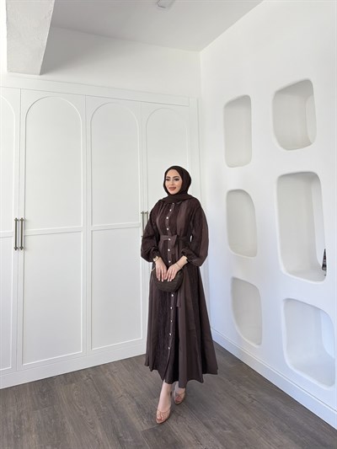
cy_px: 224
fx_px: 311
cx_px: 168
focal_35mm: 24
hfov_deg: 56.8
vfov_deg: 71.6
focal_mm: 6.76
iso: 250
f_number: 1.78
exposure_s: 1/677
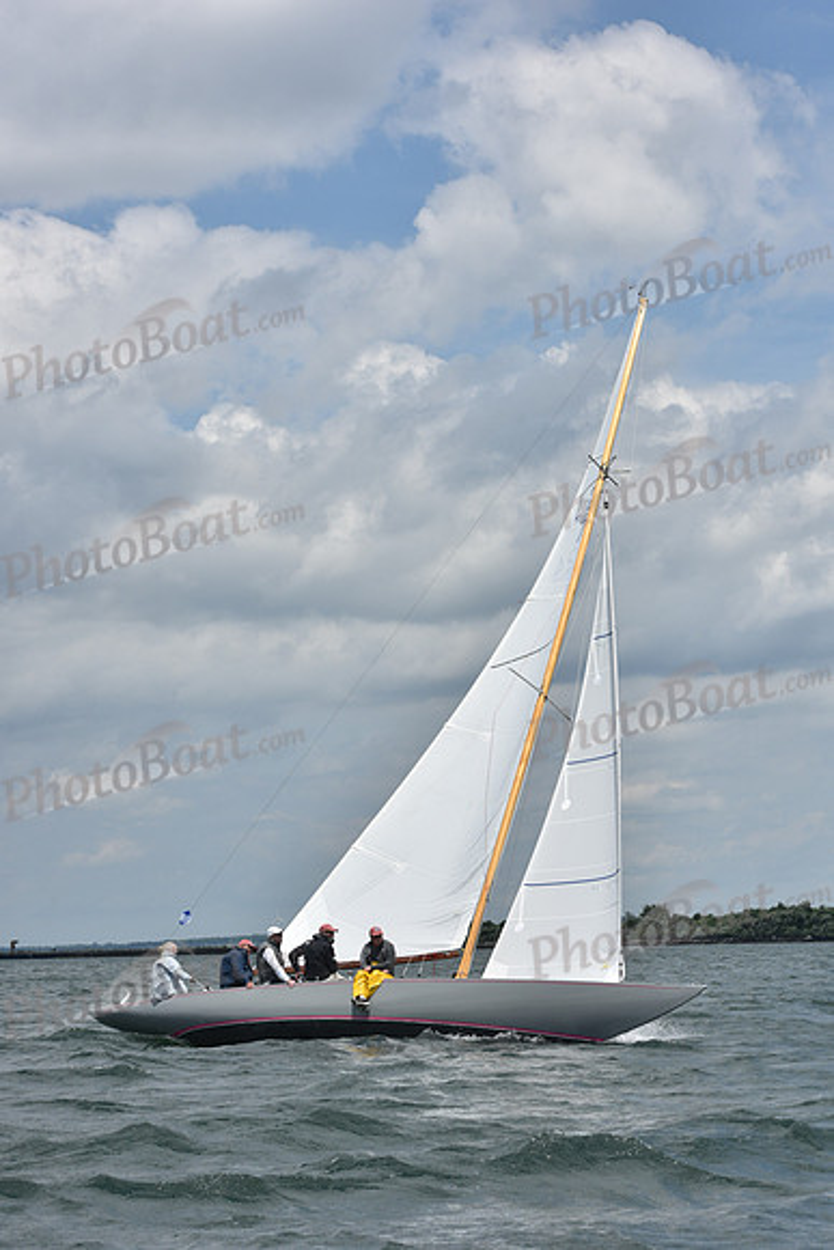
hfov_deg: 15.9
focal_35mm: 86
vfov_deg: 23.6
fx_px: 2986
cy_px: 625
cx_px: 417
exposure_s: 1/1250
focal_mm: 86
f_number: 9
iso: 250
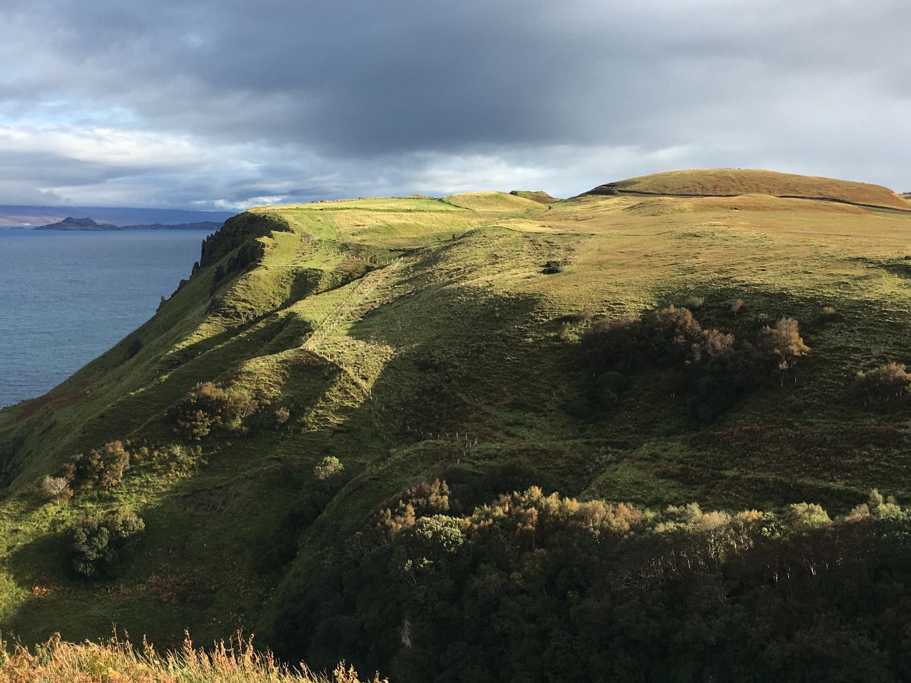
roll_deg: -0.3
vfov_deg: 32.2
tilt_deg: -5.4
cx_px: 451
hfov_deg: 42.1
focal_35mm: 45
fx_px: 1184
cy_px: 348
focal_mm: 4.15
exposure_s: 1/732
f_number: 2.2
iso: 25
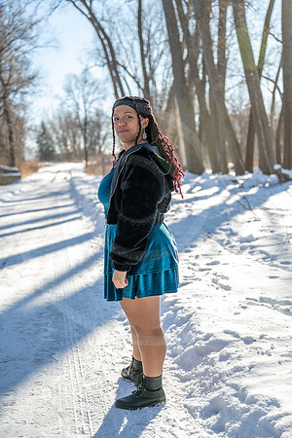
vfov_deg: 40.3
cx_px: 146
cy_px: 219
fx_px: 596
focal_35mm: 49
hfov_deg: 27.5
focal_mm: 49
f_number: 2.8
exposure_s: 1/1000
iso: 125
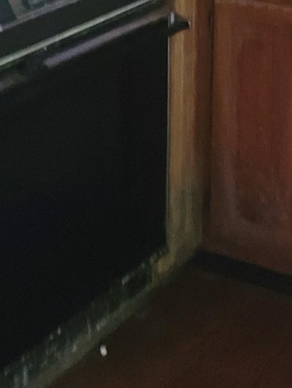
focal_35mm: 108
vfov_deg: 16.9
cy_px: -155
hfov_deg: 13.7
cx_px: 225
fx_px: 1214
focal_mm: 5.9
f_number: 2
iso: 800
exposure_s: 1/15
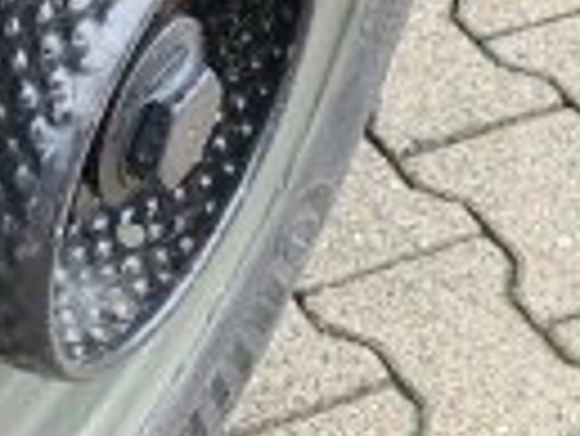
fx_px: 2163
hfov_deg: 14.8
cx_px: -99
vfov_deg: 11.3
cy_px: -63
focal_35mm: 129
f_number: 1.8
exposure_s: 1/50
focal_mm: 5.4
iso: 64
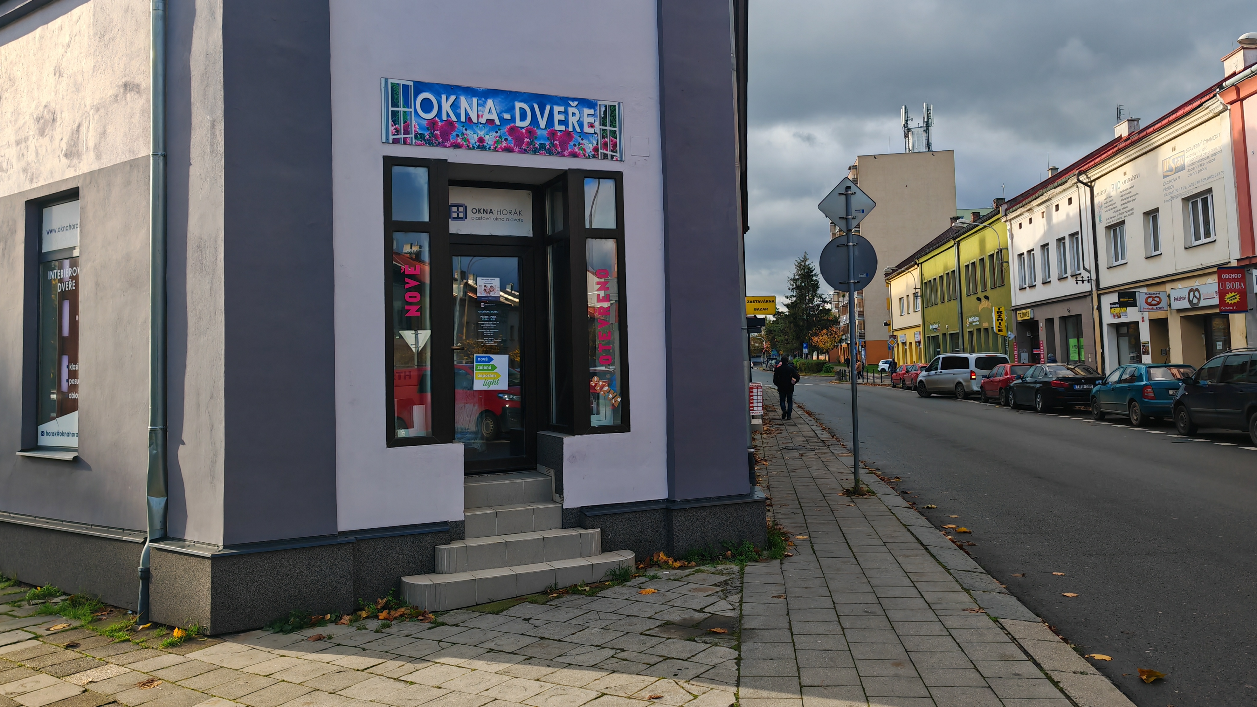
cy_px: 299
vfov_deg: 38.9
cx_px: 628
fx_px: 1000
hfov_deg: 64.3
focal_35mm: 30
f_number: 1.6
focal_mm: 7.62
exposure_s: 1/1400
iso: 50
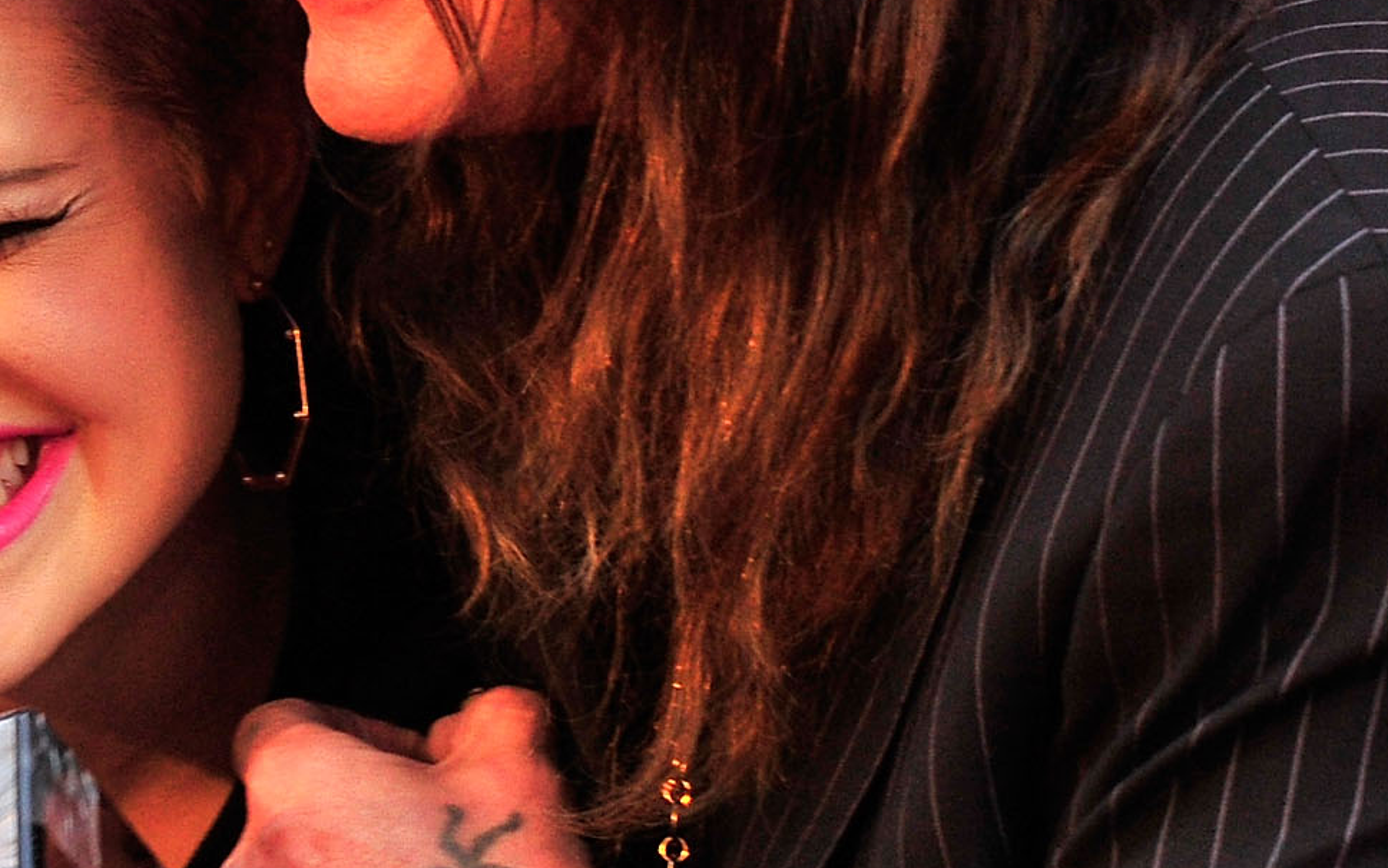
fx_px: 13847
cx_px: 372
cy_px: 208
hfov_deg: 5.7
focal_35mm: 366
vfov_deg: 3.6
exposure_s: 1/200
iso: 2000
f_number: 6.3
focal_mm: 116
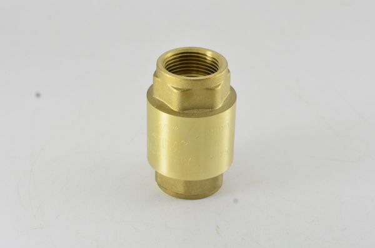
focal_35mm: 75
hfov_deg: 27.1
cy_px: 124
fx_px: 779
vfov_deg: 18.1
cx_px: 188
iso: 320
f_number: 7.1
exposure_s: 1/100
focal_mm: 50
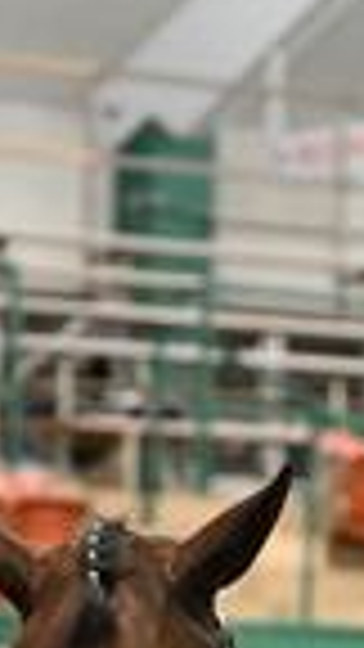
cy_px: 896
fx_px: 6109
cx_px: 463
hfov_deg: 3.4
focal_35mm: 356
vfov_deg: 6.0
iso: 8000
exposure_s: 1/500
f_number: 2.8
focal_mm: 70
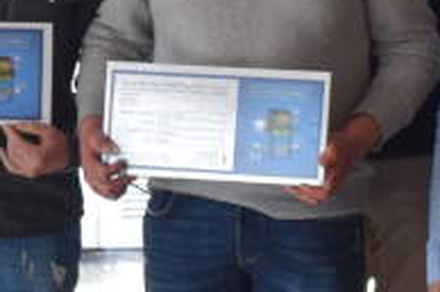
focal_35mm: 204
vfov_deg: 6.7
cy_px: 38
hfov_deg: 10.1
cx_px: 327
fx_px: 2491
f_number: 5
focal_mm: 20
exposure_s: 1/100
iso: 400
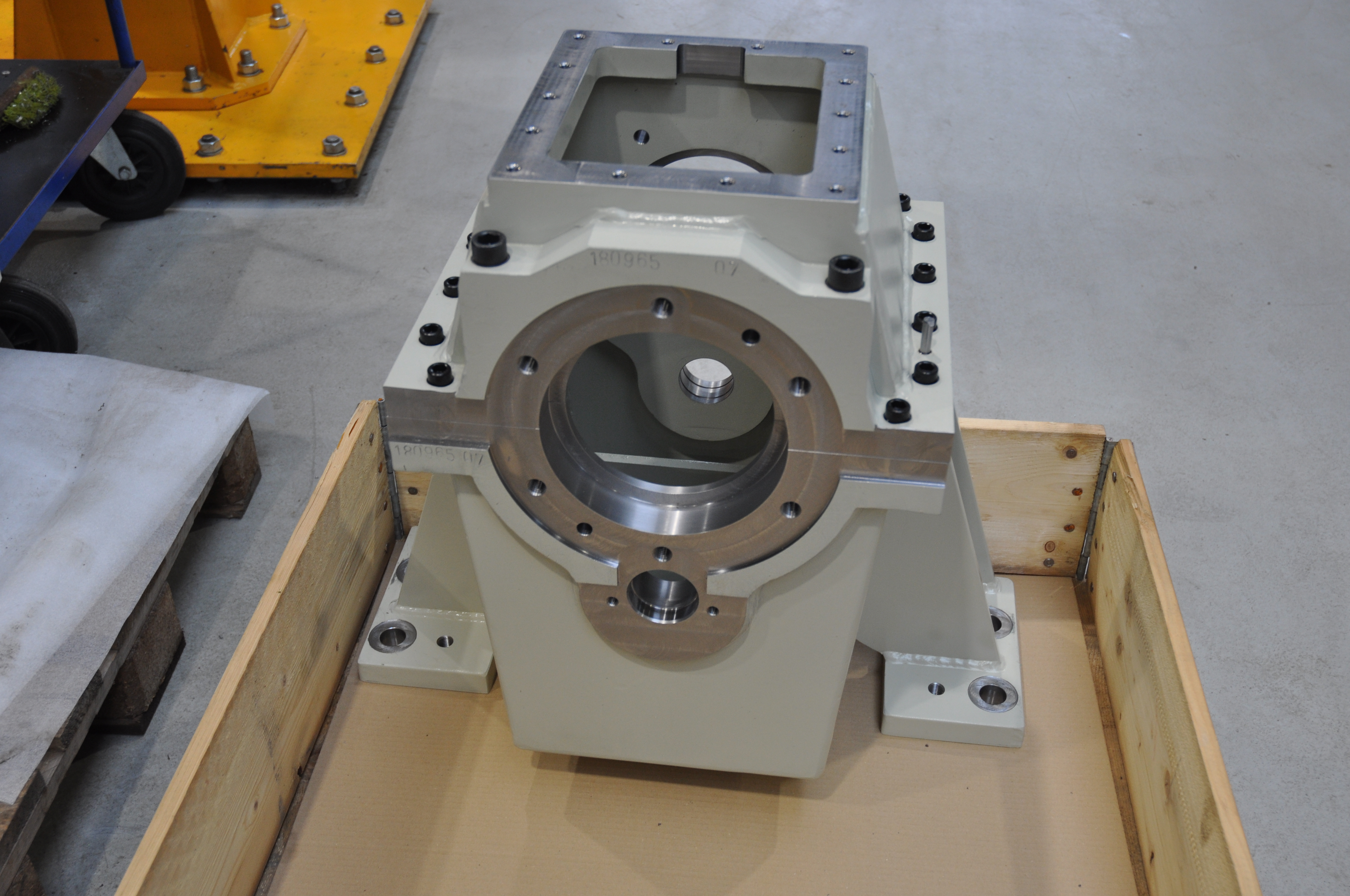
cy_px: 448
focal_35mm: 38
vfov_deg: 35.4
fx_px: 1405
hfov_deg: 51.3
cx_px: 675
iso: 400
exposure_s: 1/60
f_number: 4
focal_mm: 25
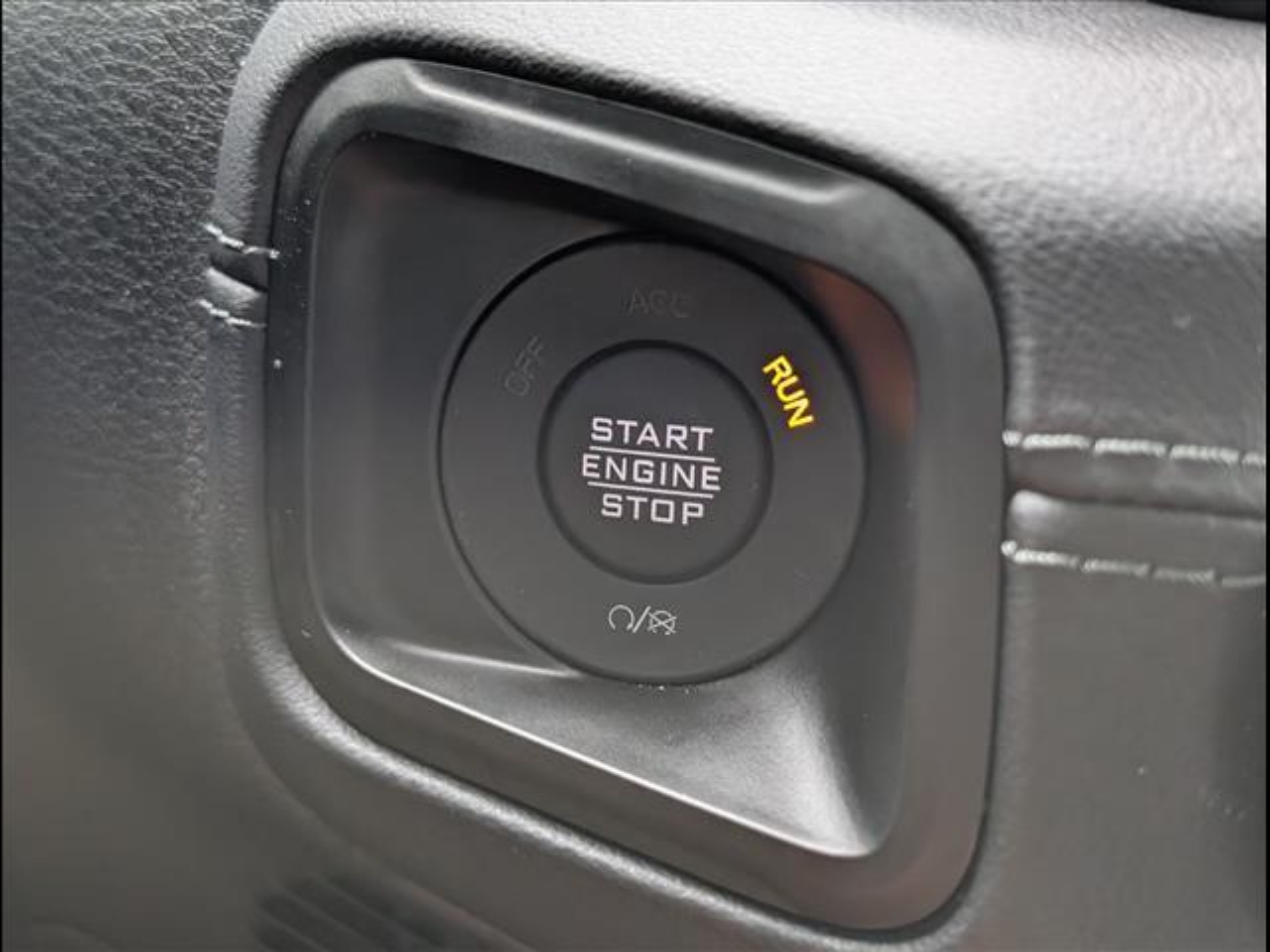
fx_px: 1798
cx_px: 635
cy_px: 476
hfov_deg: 38.9
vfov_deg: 29.7
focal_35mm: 49
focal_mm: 6.9
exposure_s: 1/161
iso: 636
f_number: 1.68
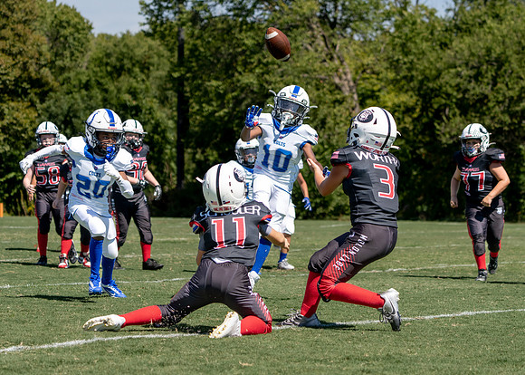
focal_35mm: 140
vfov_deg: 10.3
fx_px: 2089
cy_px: 184
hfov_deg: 14.3
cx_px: 314
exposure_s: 1/2000
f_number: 4.5
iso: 320
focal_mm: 100
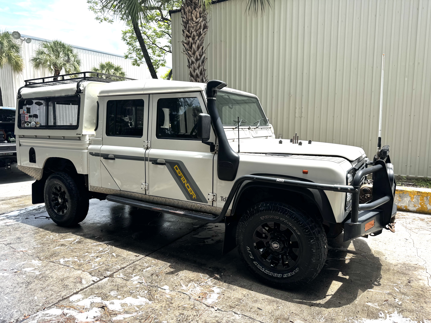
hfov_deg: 71.6
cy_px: 162
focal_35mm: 24
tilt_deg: -7.2
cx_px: 216
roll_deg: -0.2
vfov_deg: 56.8
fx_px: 299
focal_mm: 6.76
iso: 80
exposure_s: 1/2174
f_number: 1.78
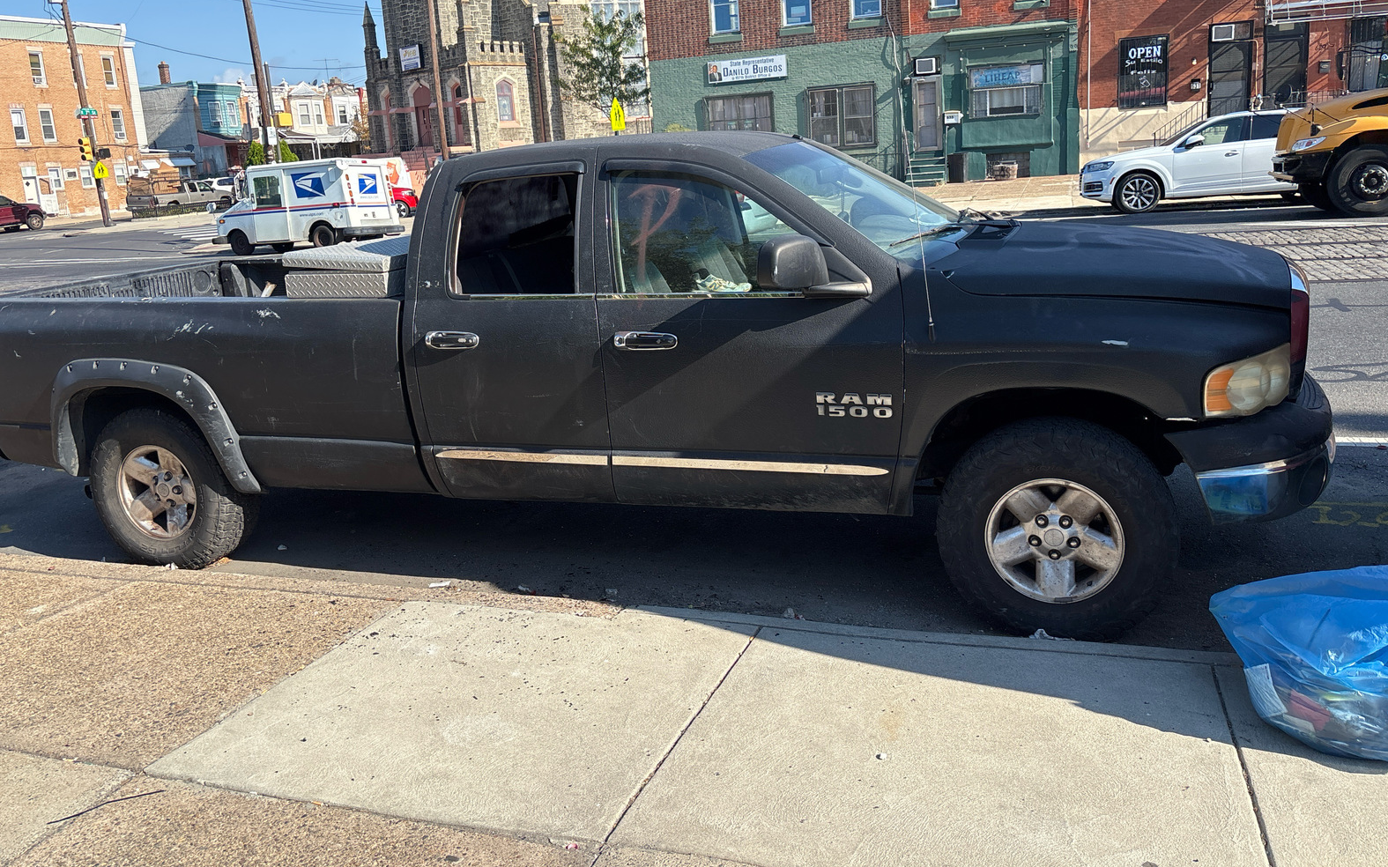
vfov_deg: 44.3
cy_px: 348
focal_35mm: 28
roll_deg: +2.8
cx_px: 698
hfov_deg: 66.5
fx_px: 1059
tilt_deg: -10.9
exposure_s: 1/1543
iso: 50
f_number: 1.6
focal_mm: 5.96
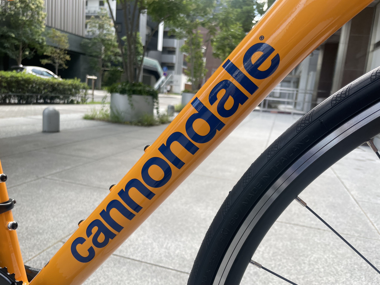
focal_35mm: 26
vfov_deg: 53.1
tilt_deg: -10.2
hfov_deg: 67.3
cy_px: 142
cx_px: 190
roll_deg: -4.9
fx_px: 285
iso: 32
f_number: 1.6
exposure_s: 1/479
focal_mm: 4.2
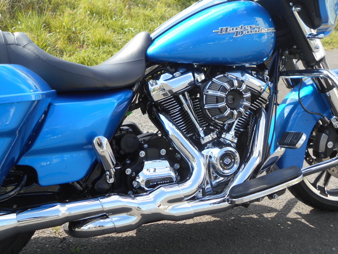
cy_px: 127
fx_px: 430
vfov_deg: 32.9
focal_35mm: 44
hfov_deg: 42.9
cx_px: 169
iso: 80
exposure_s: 1/250
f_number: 4.2
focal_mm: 7.7
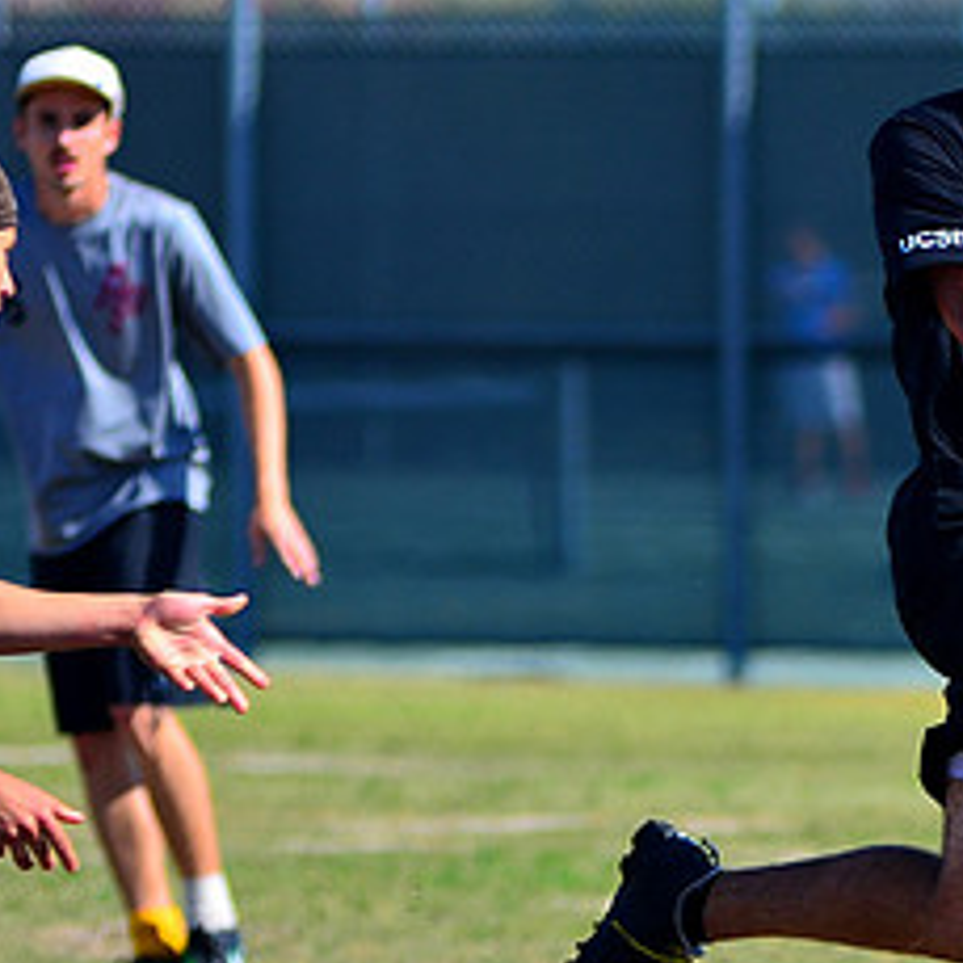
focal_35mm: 499
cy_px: 559
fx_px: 15708
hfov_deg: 3.5
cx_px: 1114
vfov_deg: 3.5
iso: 200
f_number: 3.5
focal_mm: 155
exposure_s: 1/2500
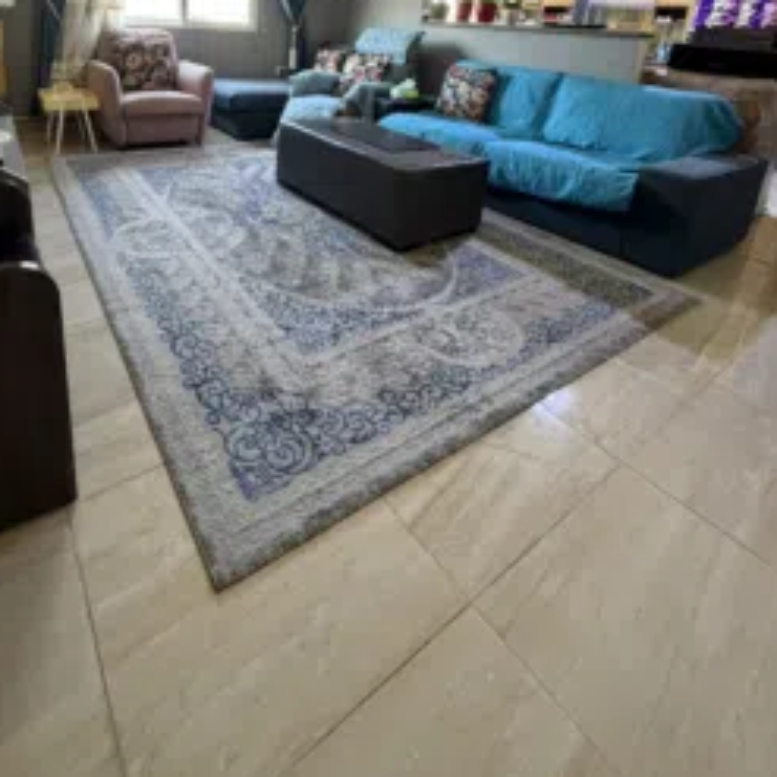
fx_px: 508
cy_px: 167
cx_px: 324
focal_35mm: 20
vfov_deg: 68.4
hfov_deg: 74.3
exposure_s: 1/50
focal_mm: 2.22
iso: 640
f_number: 2.2
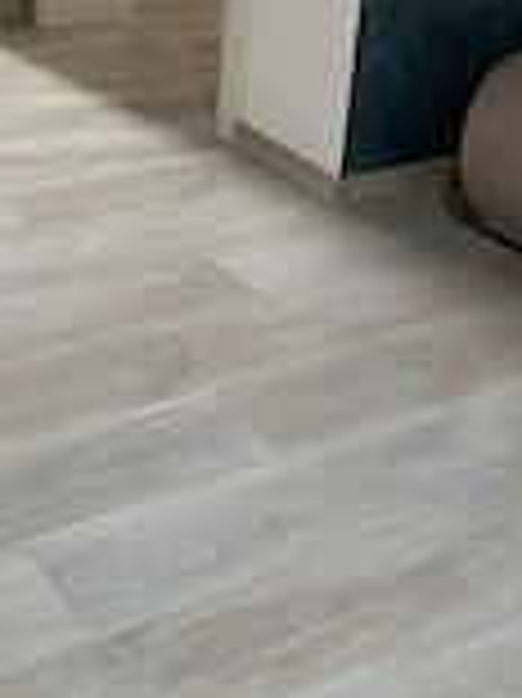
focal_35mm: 67
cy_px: -144
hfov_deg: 21.1
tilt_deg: -12.2
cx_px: -9
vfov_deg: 25.9
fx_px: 1349
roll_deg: -3.8
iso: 320
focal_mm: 5.96
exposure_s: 1/50
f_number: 1.6
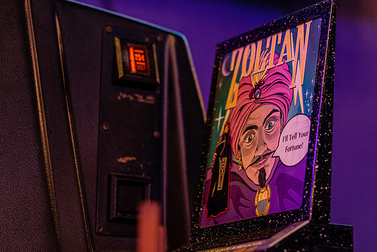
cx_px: 244
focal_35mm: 121
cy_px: 107
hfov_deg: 16.9
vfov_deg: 11.3
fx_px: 1270
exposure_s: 1/40
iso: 1600
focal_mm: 90
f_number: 2.8
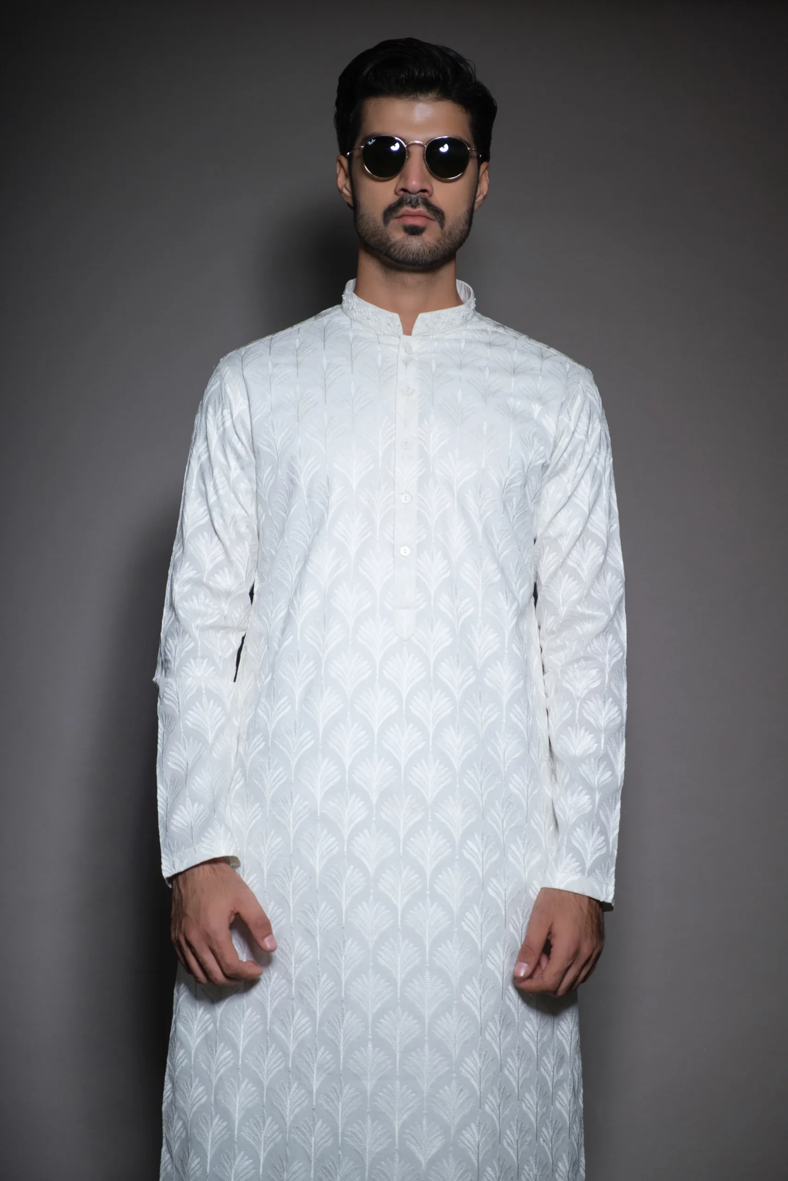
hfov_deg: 16.5
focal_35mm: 83
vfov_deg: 24.5
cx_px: 394
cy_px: 590
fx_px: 2725
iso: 200
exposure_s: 1/250
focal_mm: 55
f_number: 4
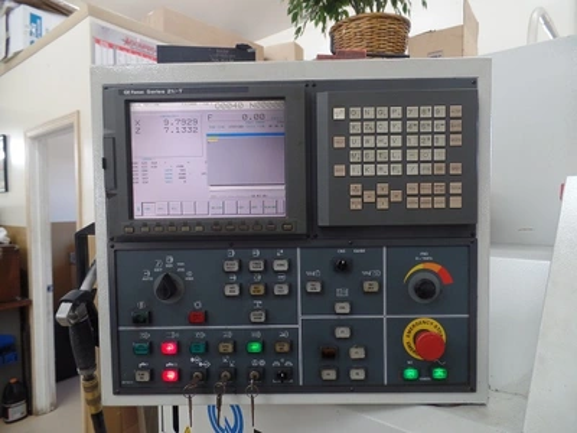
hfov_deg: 73.9
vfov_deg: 58.9
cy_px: 216
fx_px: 383
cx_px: 288
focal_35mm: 23
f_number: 2.8
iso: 240
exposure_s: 1/30
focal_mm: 4.1
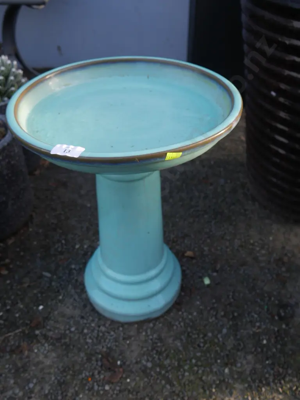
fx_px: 393
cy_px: 200
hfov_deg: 41.8
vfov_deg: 54.0
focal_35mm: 34
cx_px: 150
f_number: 4
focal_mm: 17
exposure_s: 1/125
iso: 200
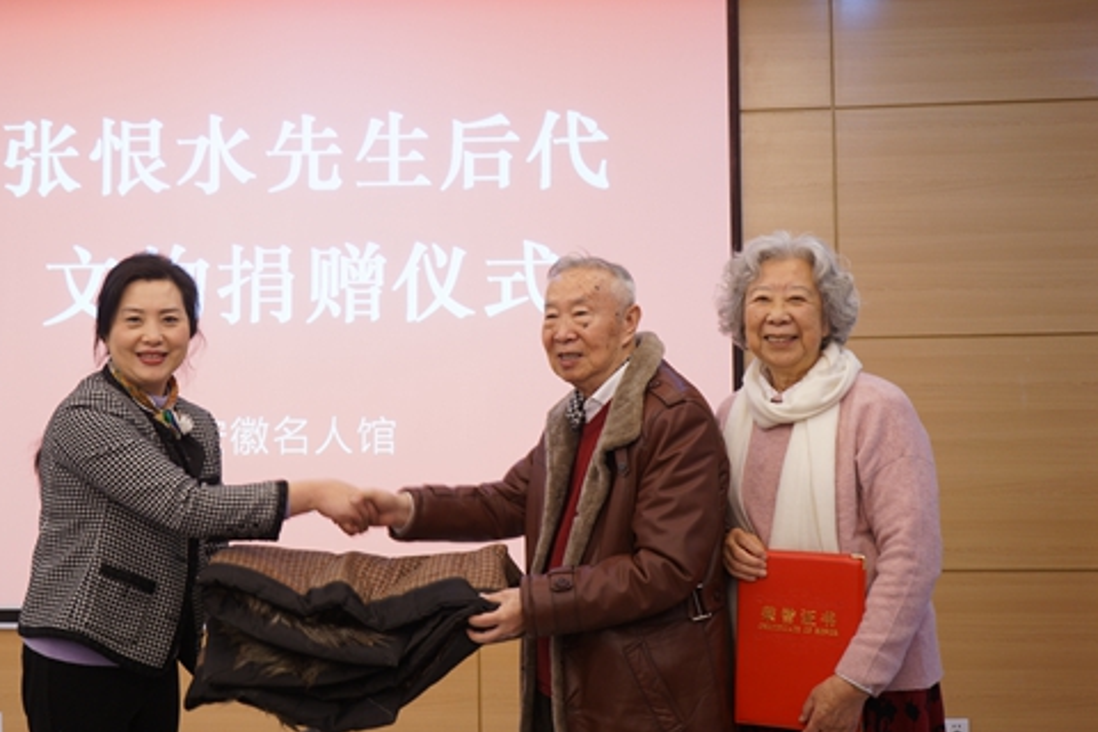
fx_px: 1525
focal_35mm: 50
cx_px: 432
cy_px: 382
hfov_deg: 39.4
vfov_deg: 27.0
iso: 400
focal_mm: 40
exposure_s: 1/8
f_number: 5.6
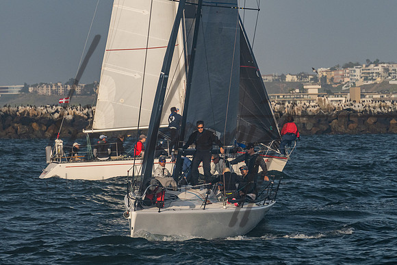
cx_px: 192
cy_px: 96
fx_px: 3289
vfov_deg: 4.6
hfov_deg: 6.9
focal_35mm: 298
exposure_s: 1/1250
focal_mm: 180
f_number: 8
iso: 400
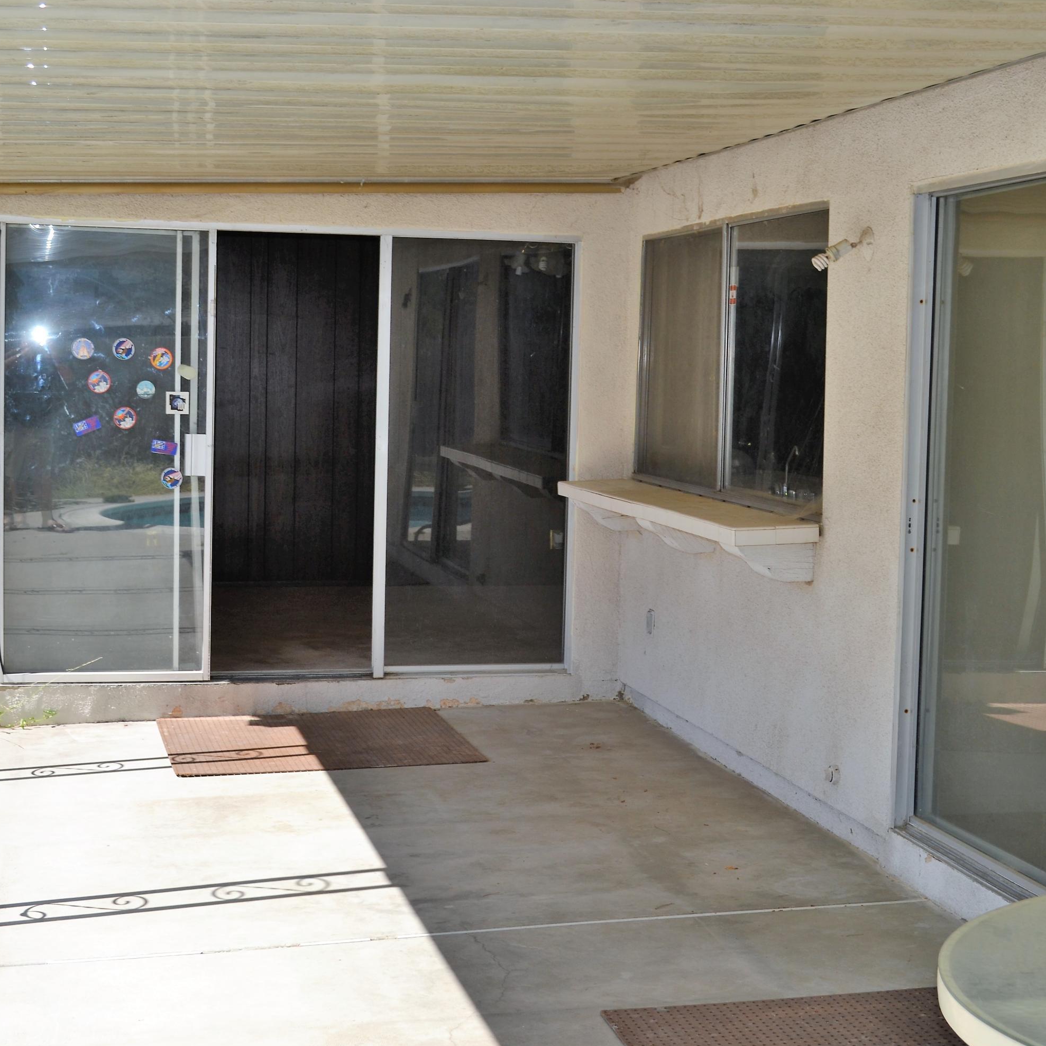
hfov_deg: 29.5
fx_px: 1983
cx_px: 565
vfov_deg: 29.6
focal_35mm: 58
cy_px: 523
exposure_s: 1/200
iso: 100
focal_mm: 30
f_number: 6.3
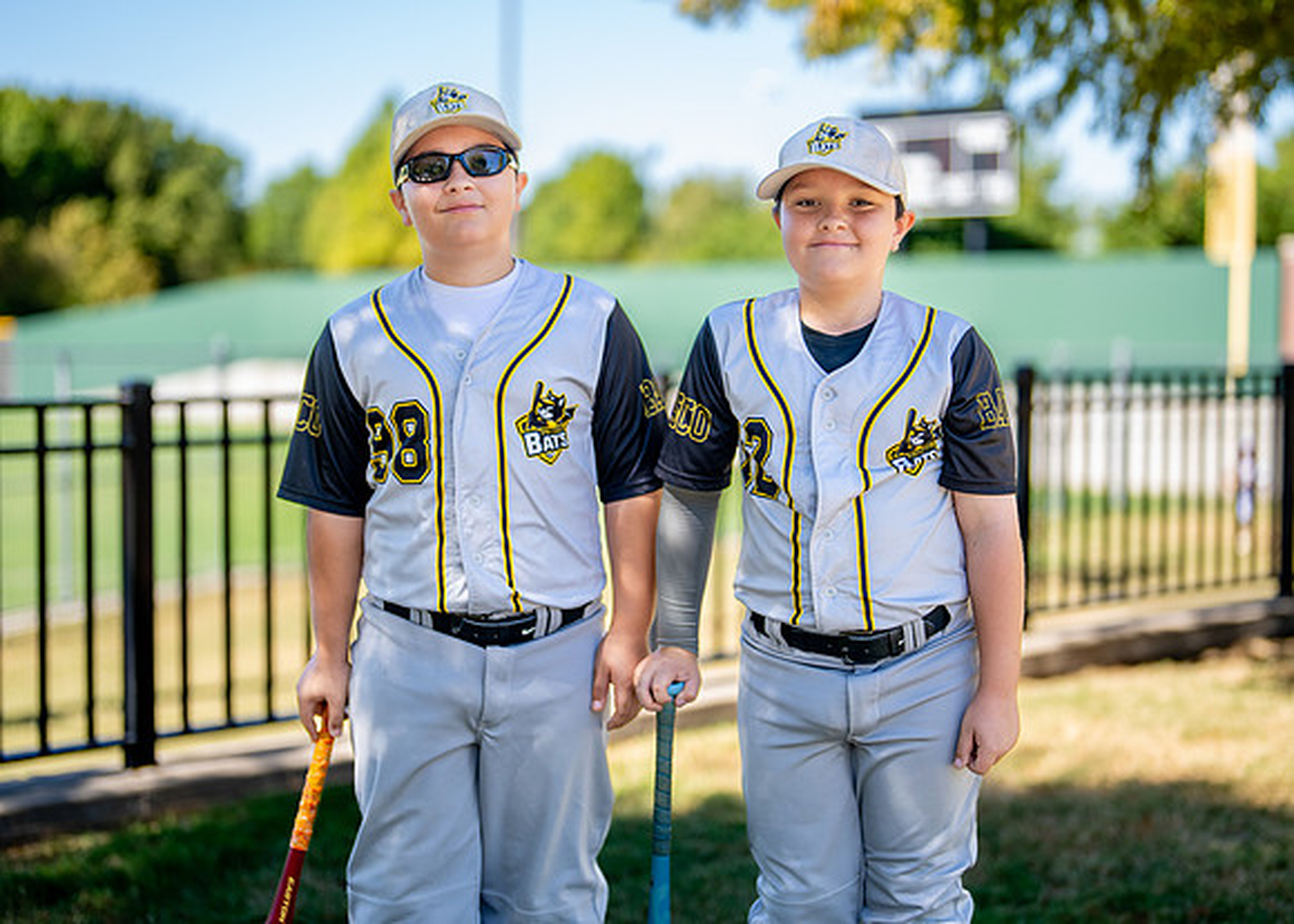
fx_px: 2257
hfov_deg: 32.0
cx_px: 678
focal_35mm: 61
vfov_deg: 23.1
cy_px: 445
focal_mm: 50
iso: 100
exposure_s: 1/2000
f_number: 1.2
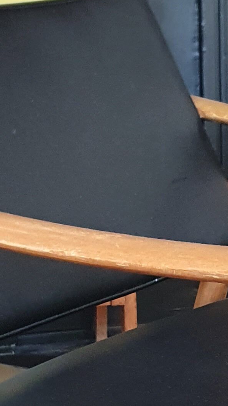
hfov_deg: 11.1
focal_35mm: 108
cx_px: 236
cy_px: 267
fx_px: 1161
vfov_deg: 19.8
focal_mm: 4.32
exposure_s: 1/50
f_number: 1.5
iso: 400
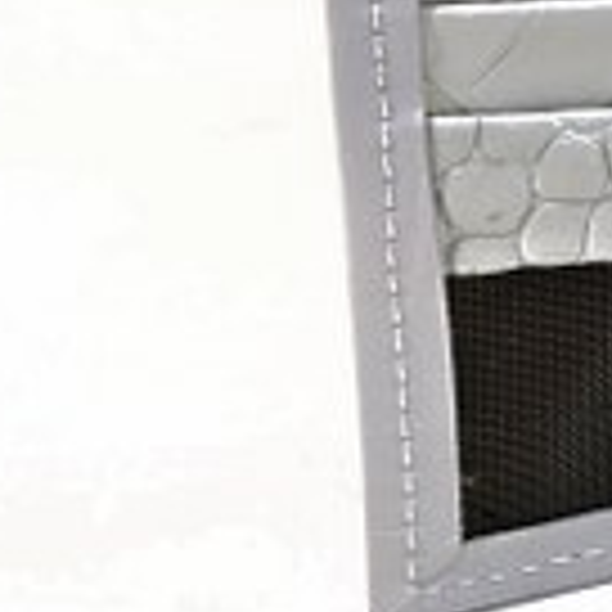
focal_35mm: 96
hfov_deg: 13.9
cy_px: -99
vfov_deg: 17.4
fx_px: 1920
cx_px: 1372
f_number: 1.7
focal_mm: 6.3
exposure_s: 1/100
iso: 12
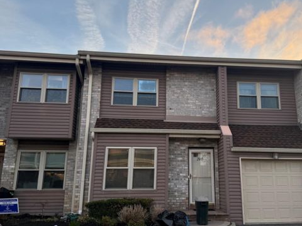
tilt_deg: +13.3
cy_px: 118
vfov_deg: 44.1
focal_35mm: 32
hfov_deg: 56.4
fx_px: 279
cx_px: 181
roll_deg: +0.0
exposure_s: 1/931
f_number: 1.78
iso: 100
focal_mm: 6.76
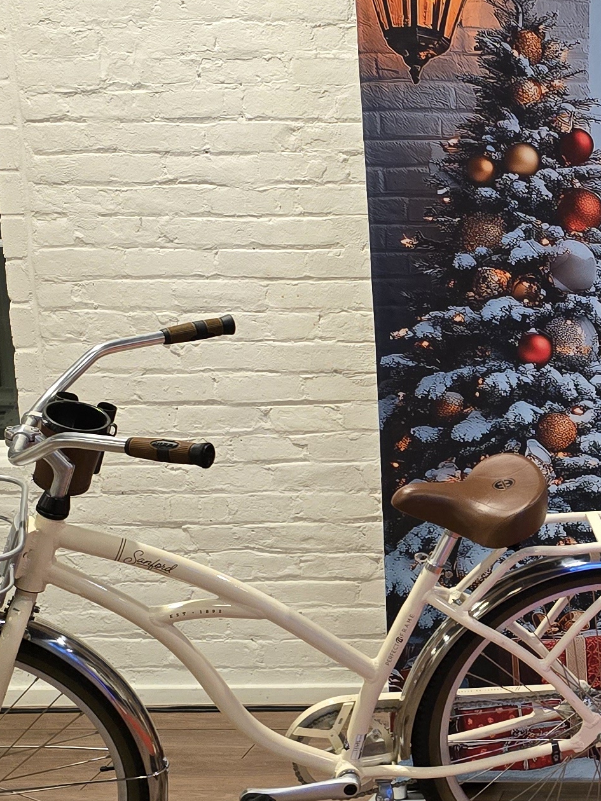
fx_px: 1690
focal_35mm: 73
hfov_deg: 19.1
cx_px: 714
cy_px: 481
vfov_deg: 26.6
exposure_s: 1/120
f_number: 1.7
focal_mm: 6.3
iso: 500
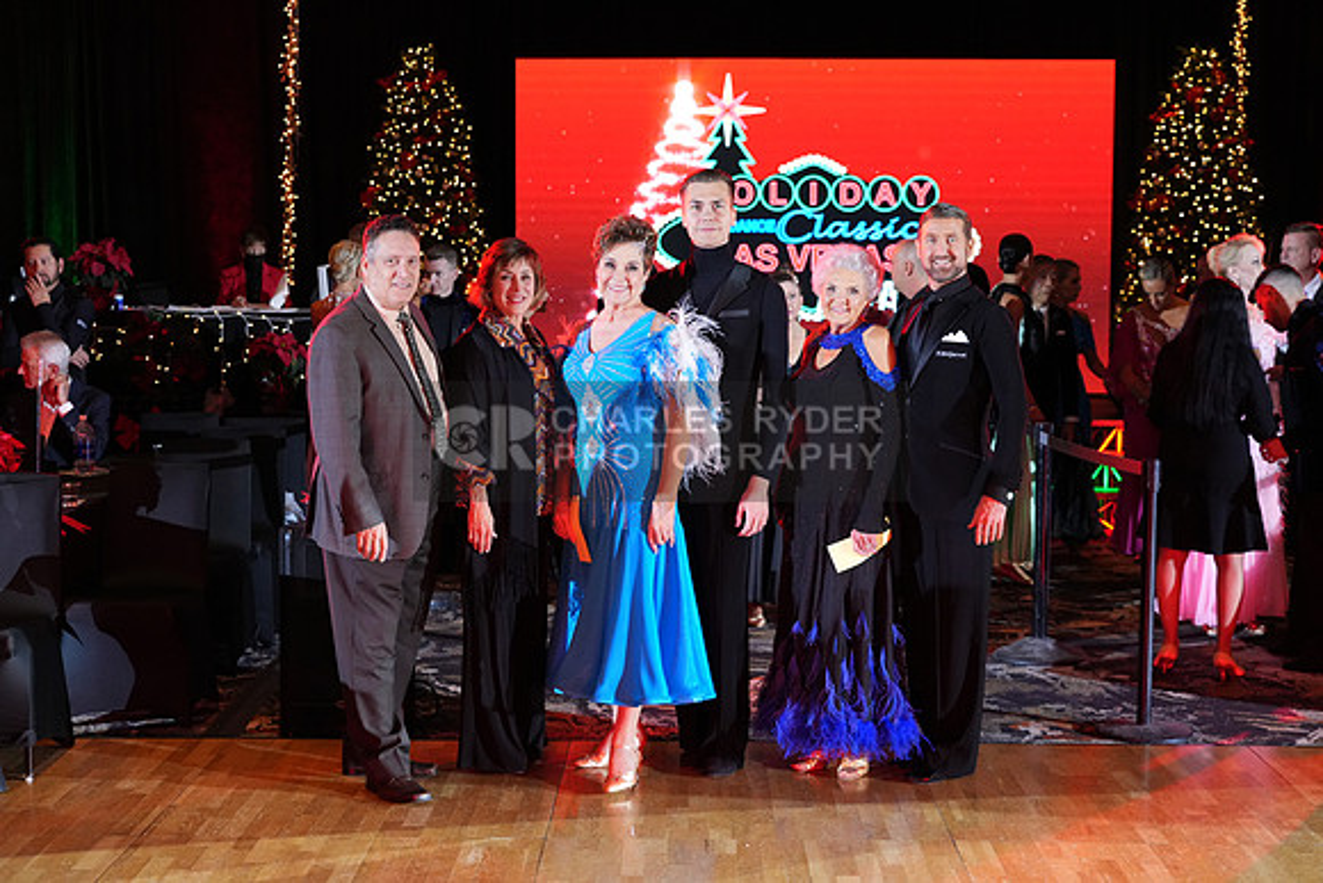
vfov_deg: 26.5
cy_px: 442
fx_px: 1875
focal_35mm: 51
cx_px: 662
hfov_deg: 38.9
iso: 2500
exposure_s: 1/200
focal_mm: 51
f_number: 4.5
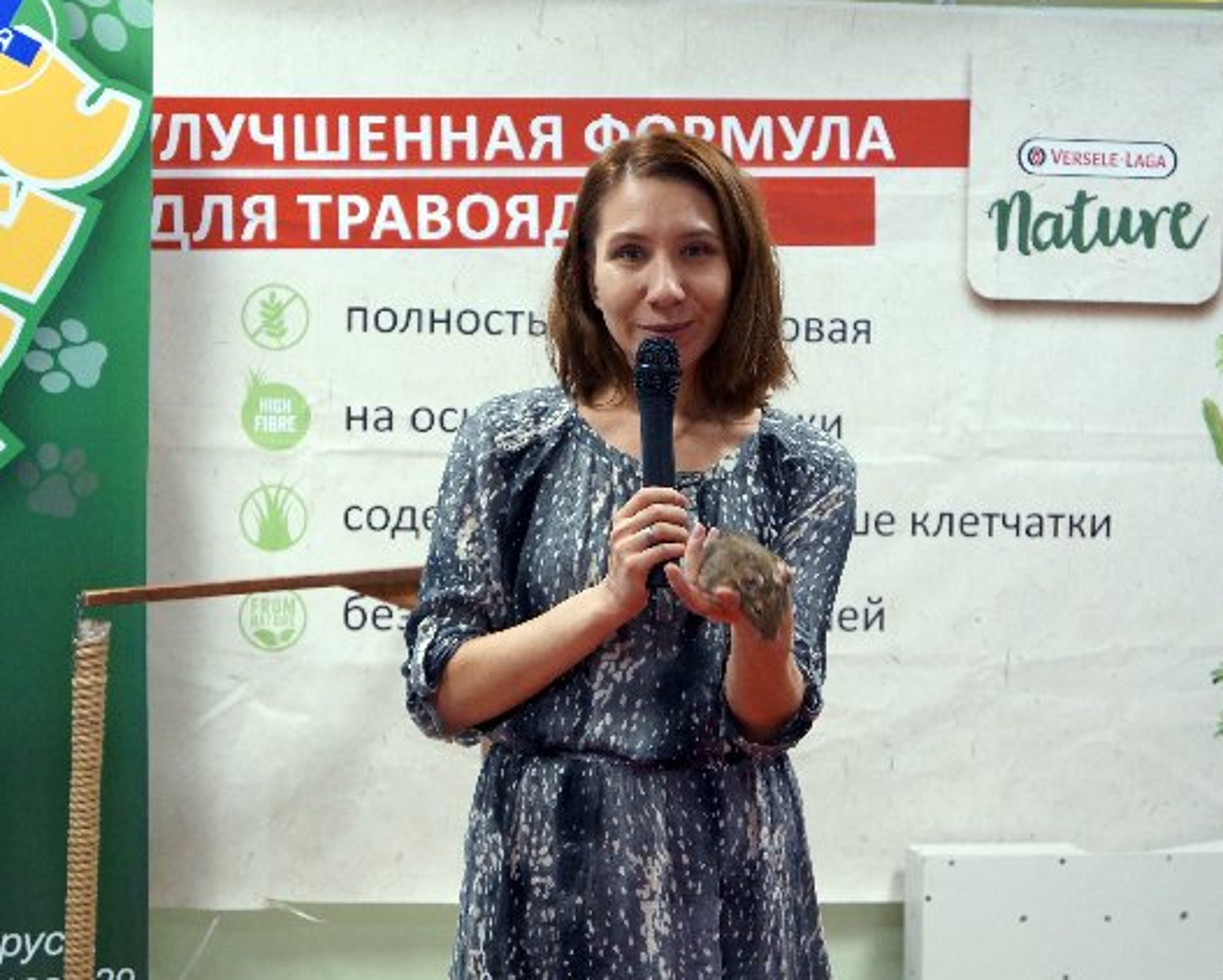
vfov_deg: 23.0
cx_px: 622
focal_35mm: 67
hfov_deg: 28.5
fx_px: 2410
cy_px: 491
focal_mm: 39
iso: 3200
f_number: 4.5
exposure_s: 1/50
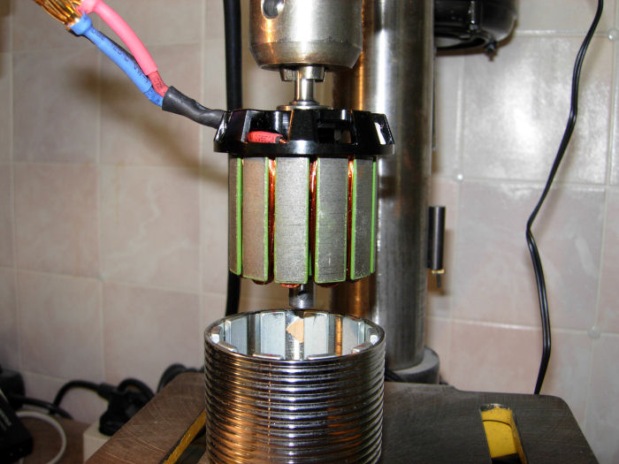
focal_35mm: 36
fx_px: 644
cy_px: 232
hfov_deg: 51.4
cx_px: 310
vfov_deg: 39.7
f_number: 3.8
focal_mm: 7.5
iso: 50
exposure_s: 1/45.2
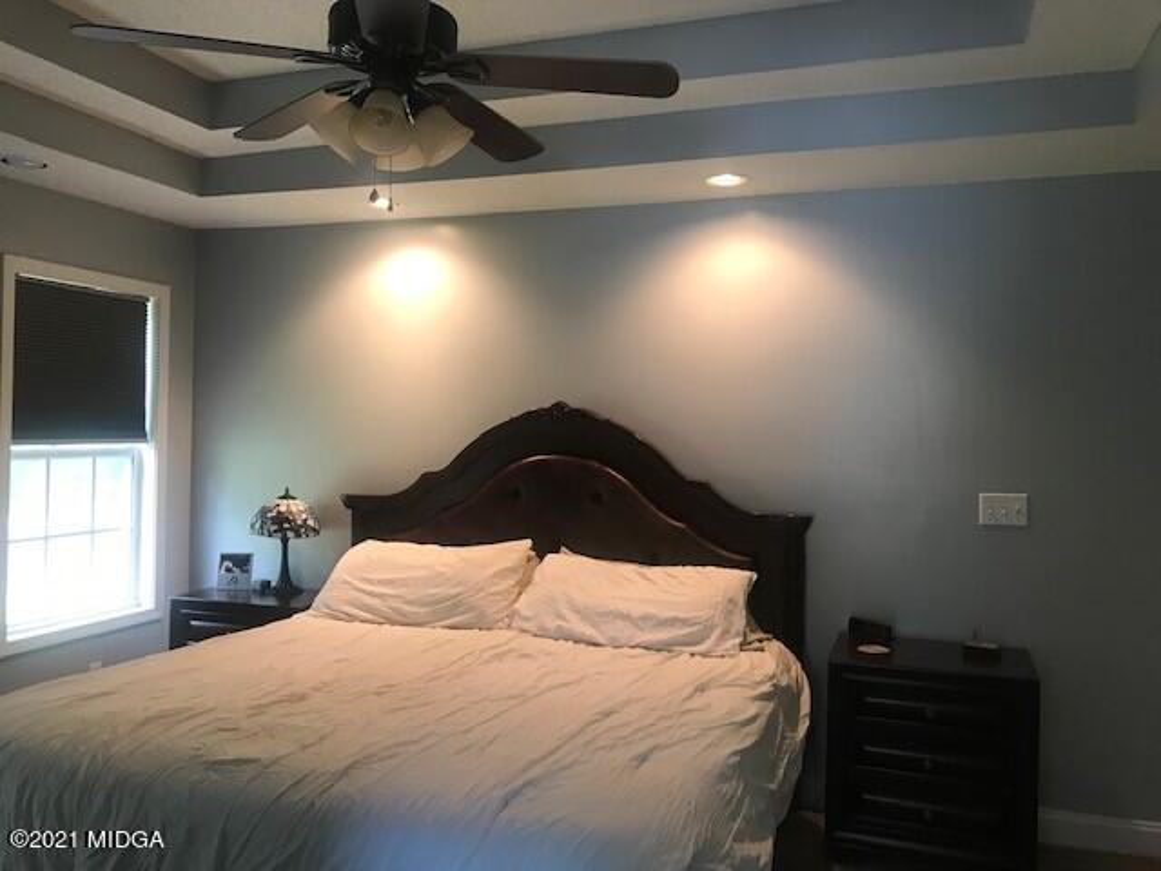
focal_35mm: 28
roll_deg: -0.7
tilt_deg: +0.2
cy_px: 436
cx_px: 580
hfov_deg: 63.4
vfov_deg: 49.7
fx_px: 939
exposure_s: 1/17
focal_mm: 3.99
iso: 40
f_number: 1.8
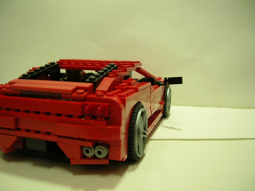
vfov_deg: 40.7
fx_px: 258
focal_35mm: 35
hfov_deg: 52.6
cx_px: 128
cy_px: 96
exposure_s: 1/4
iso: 104
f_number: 2.9
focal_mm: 5.8
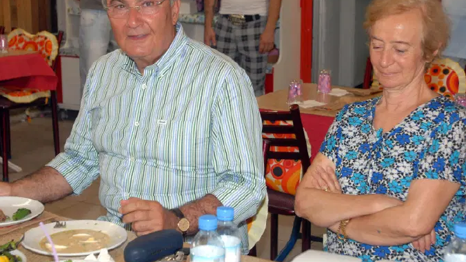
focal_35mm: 72
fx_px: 886
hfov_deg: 29.5
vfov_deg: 16.8
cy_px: 83
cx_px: 228
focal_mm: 35
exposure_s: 1/60
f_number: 4
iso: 400
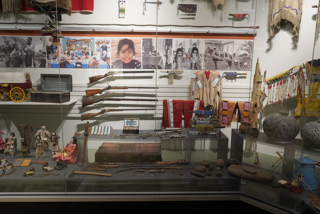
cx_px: 160
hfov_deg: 65.5
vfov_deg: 46.4
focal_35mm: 28
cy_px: 107
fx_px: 249
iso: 8000
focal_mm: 28
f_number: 10
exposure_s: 1/100
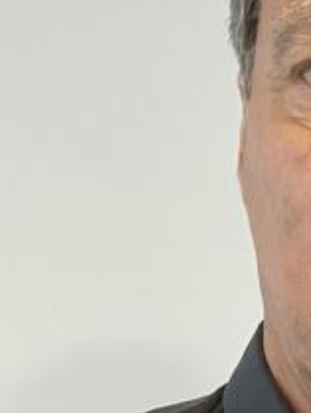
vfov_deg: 22.7
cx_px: 351
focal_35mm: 86
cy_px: 184
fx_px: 1029
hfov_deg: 16.6
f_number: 2.2
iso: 400
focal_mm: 2.71
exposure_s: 1/45
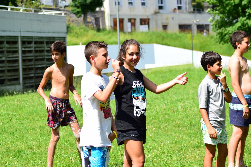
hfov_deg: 16.7
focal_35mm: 123
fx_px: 858
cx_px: 126
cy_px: 84
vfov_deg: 11.1
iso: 400
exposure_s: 1/1250
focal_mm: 82
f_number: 5.6
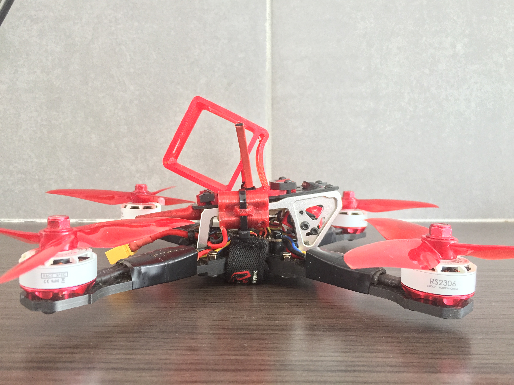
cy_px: 192
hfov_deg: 61.7
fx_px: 431
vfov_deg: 48.2
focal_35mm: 29
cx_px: 257
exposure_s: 1/33
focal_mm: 4.15
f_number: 2.2
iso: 250
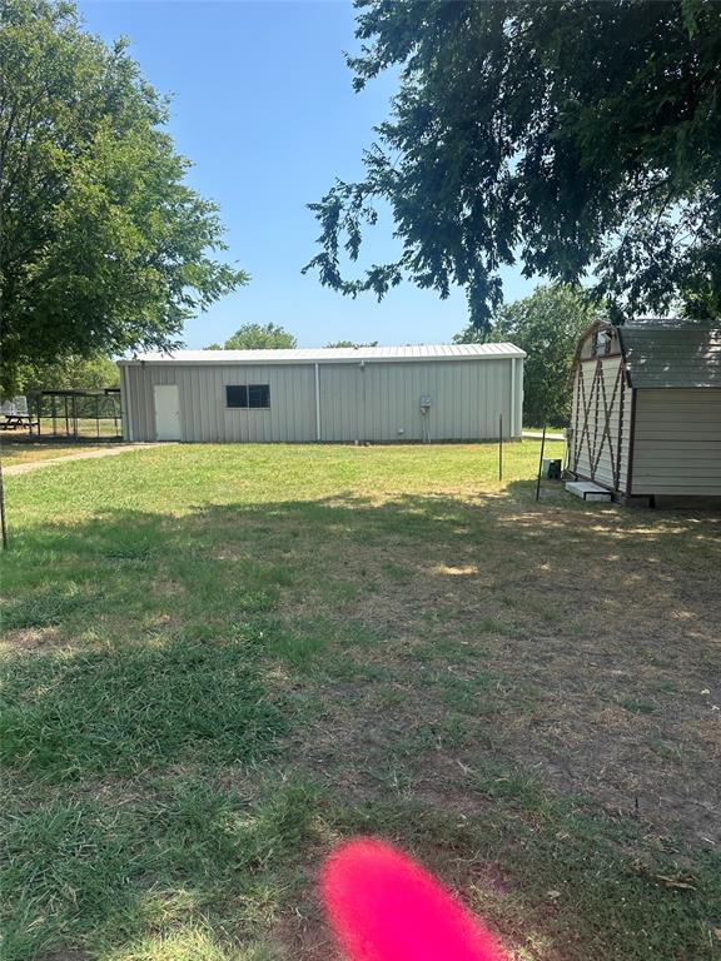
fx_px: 667
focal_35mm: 24
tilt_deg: -6.2
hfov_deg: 56.8
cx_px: 360
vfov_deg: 71.6
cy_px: 480
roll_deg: -0.2
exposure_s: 1/2525
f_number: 1.78
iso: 80
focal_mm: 6.86
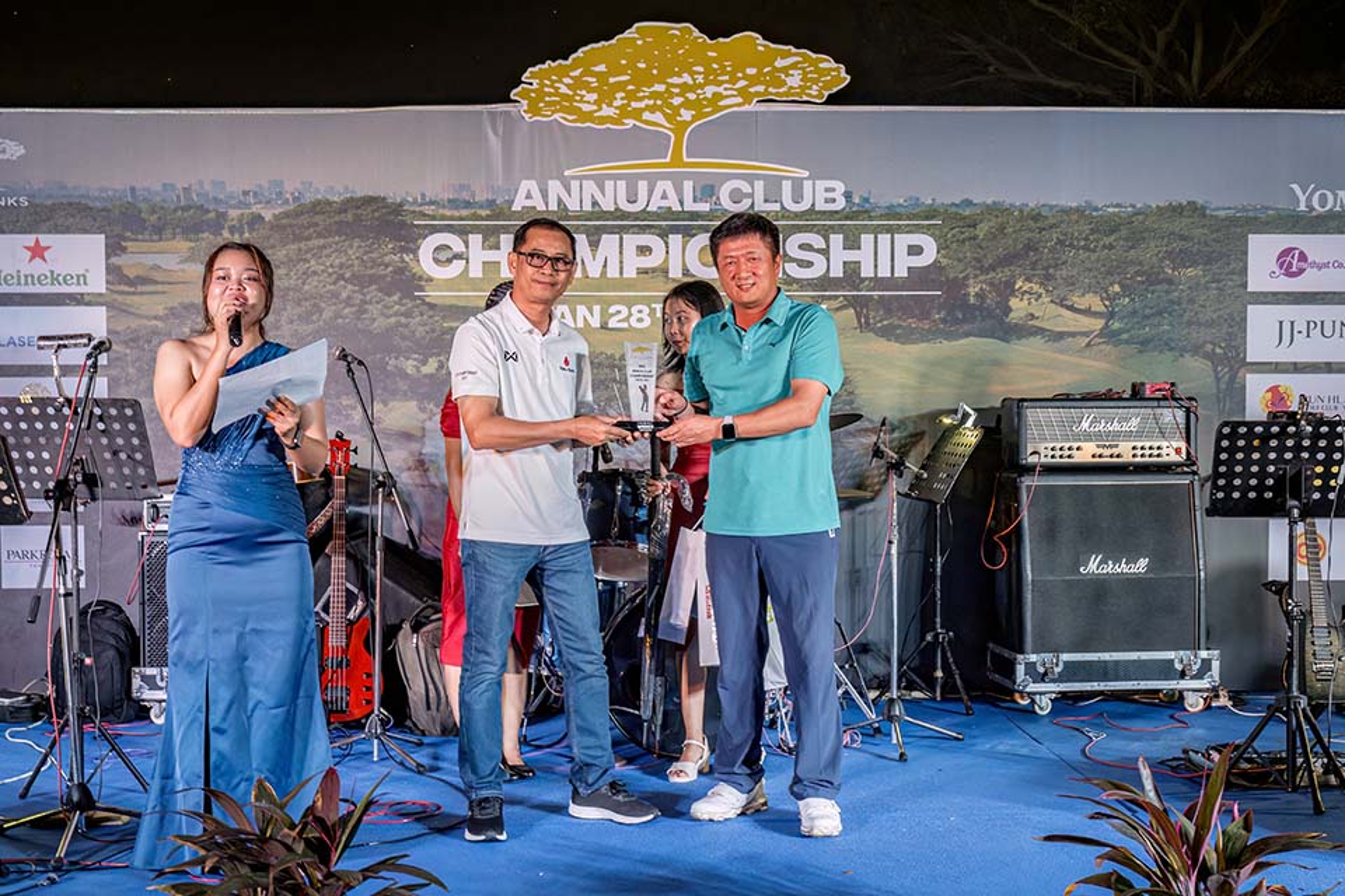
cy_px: 448
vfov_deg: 40.0
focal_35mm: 33
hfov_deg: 57.2
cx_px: 672
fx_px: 1233
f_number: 5.6
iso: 1600
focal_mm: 33
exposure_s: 1/200
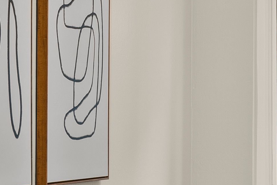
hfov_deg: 12.5
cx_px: 504
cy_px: 126
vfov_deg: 9.1
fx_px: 1154
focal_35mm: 150
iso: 100
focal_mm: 24
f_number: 8
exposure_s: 1/1.67
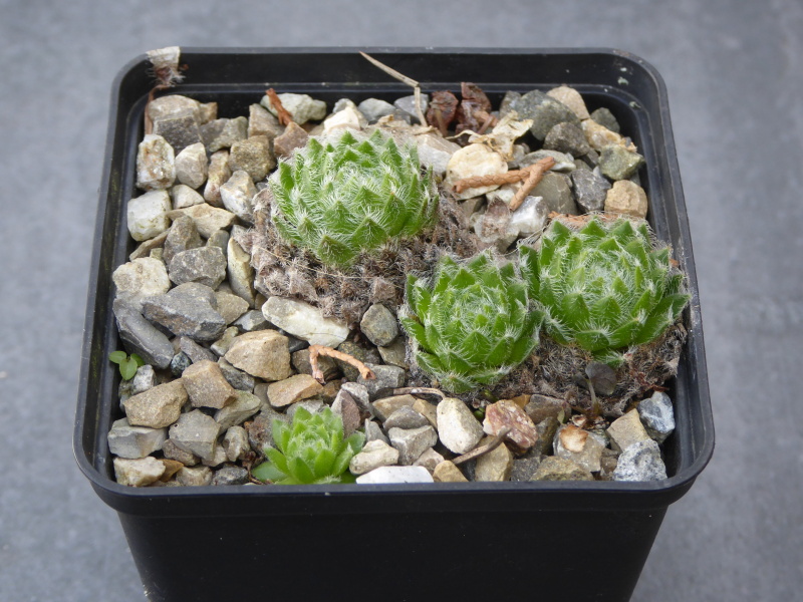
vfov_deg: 16.2
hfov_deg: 21.5
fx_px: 2111
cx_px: 402
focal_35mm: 91
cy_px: 301
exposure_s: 1/60
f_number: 4.8
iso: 125
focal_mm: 15
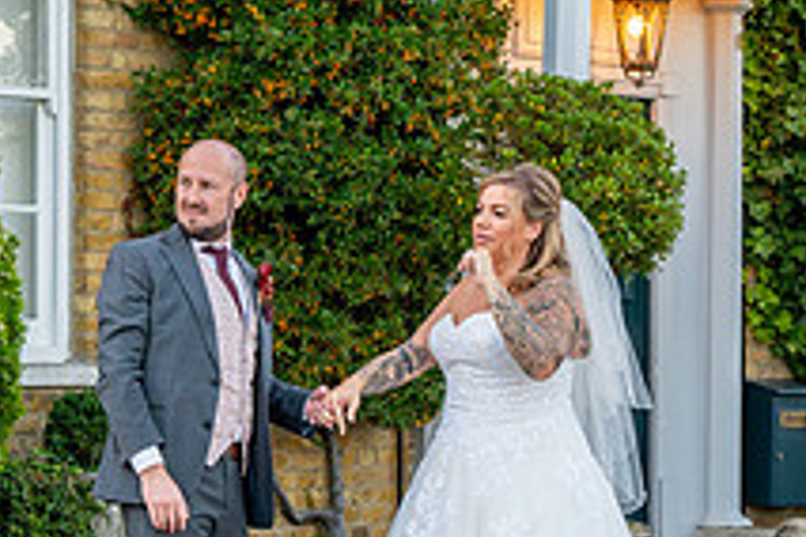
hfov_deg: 17.1
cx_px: 337
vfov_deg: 11.4
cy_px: 344
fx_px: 2686
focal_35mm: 120
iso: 500
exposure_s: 1/250
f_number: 5.3
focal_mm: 44
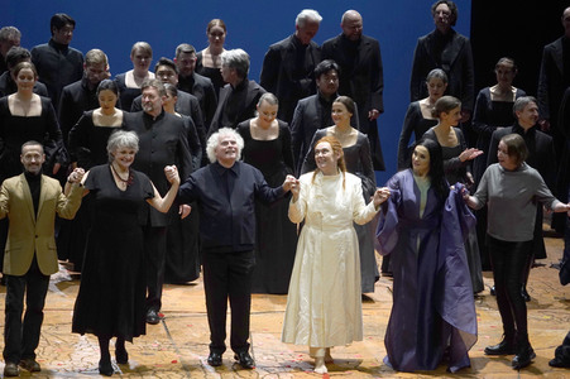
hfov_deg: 8.2
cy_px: 190
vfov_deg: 5.5
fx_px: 3955
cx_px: 285
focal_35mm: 250
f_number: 6.3
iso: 3200
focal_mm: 250
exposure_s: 1/320
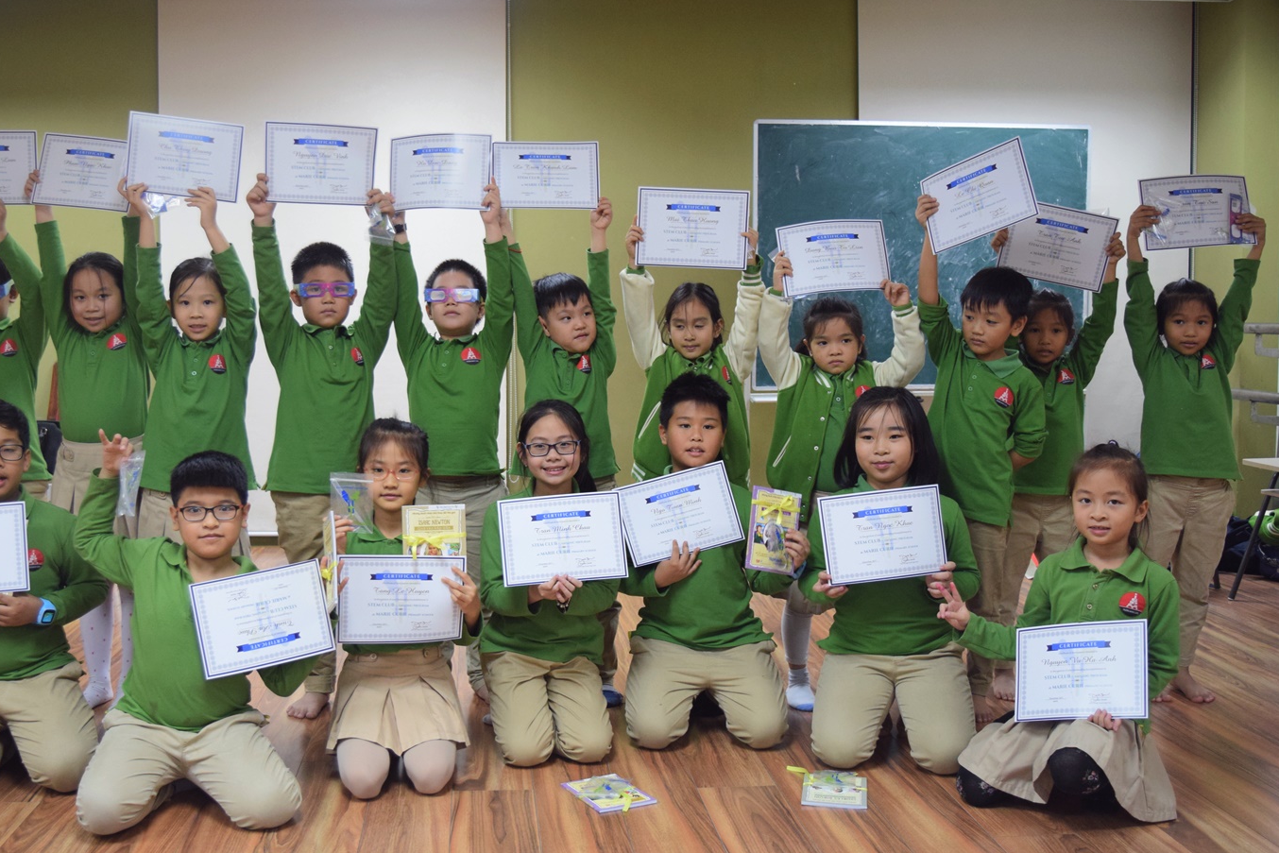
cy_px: 428
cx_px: 551
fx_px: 1386
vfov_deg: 34.2
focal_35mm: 39
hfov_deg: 49.4
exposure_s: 1/60
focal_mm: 22
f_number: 3.8
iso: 1400
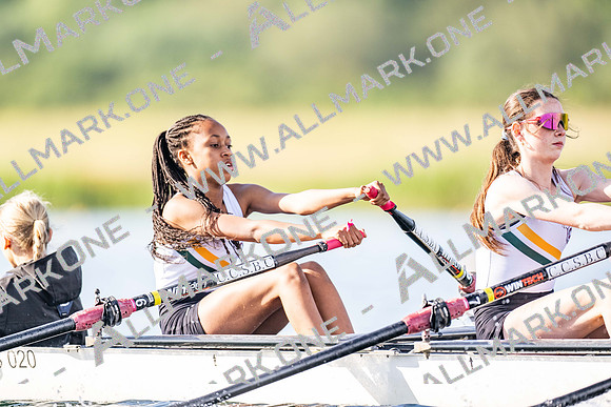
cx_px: 306
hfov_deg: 3.4
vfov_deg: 2.3
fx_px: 10185
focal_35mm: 600
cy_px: 204
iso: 720
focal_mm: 600
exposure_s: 1/2500
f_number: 4
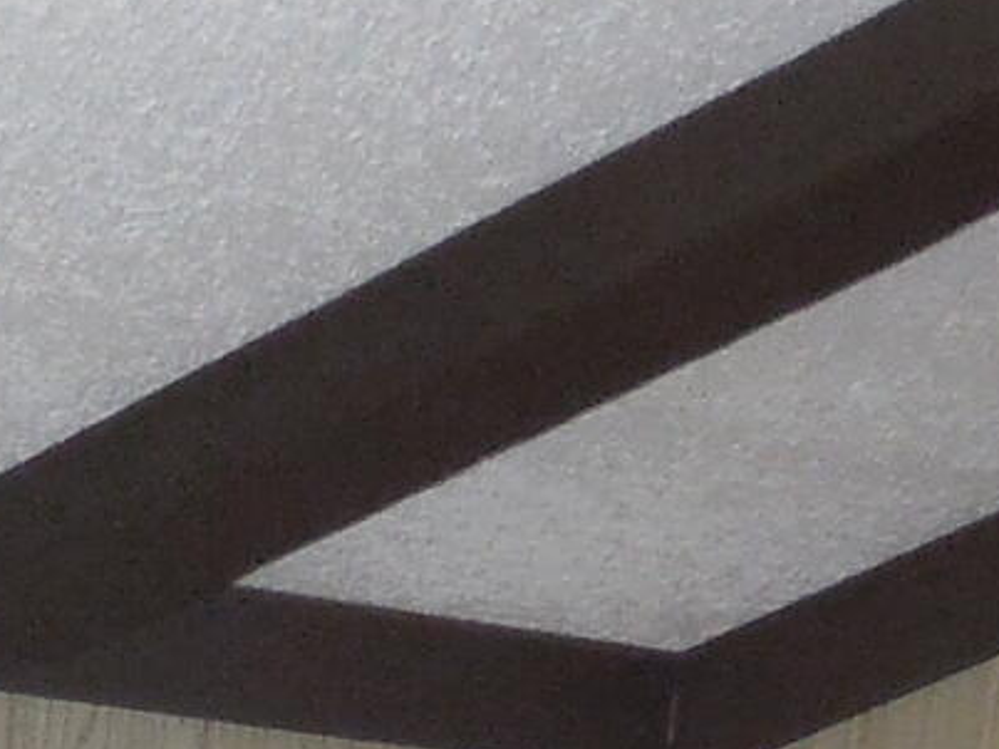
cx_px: -560
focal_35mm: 186
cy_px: 2359
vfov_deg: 7.0
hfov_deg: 10.2
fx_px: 5366
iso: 250
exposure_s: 1/25
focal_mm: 4.5
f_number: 3.1
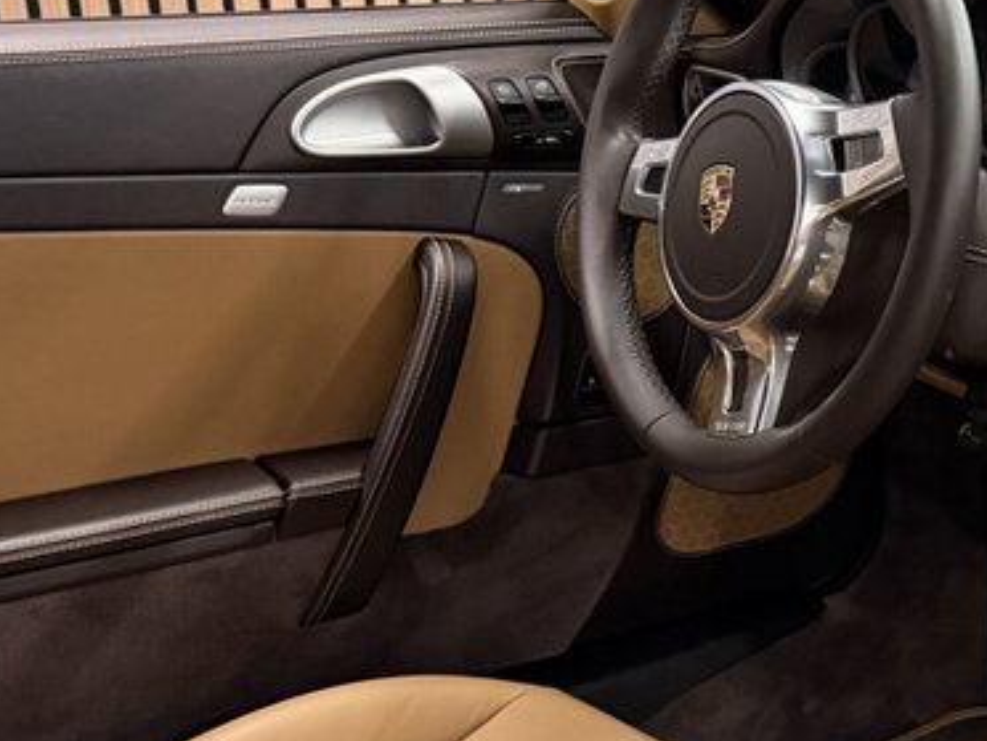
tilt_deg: -21.5
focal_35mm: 66
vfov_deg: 22.1
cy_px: 510
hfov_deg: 26.7
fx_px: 1882
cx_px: 1125
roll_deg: -1.2
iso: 800
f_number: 1.78
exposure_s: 1/50
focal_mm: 6.76
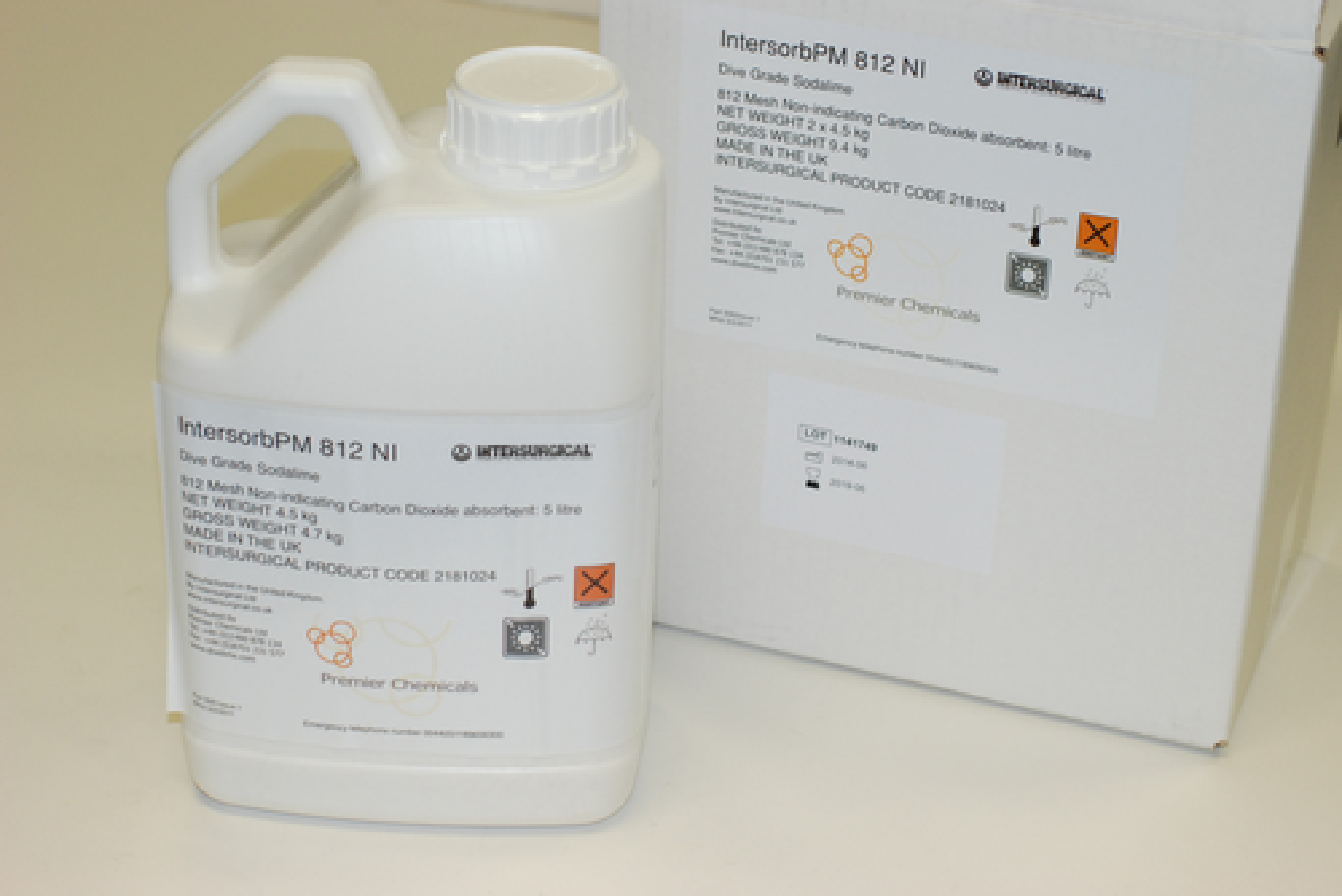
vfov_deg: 18.2
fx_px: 2797
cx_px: 671
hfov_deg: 27.0
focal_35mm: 75
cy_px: 448
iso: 800
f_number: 5
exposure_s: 1/160
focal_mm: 50
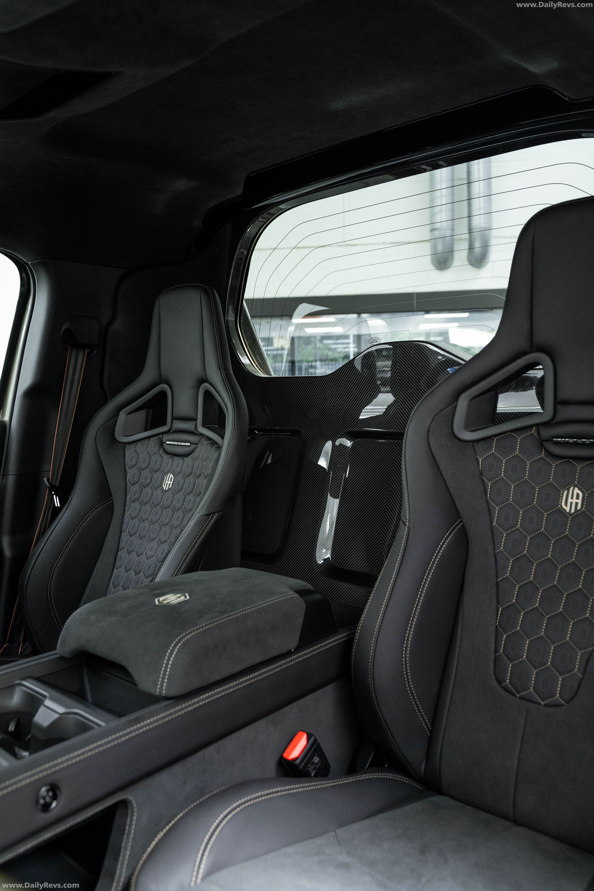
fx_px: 742
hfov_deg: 43.6
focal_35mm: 30
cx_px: 297
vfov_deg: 61.9
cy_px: 446
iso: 3200
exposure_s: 1/125
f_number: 4.5
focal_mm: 30
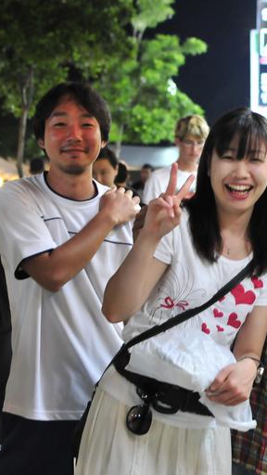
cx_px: 289
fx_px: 1080
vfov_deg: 24.8
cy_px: 245
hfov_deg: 13.8
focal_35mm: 86
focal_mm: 35
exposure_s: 1/25
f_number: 3.2
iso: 800
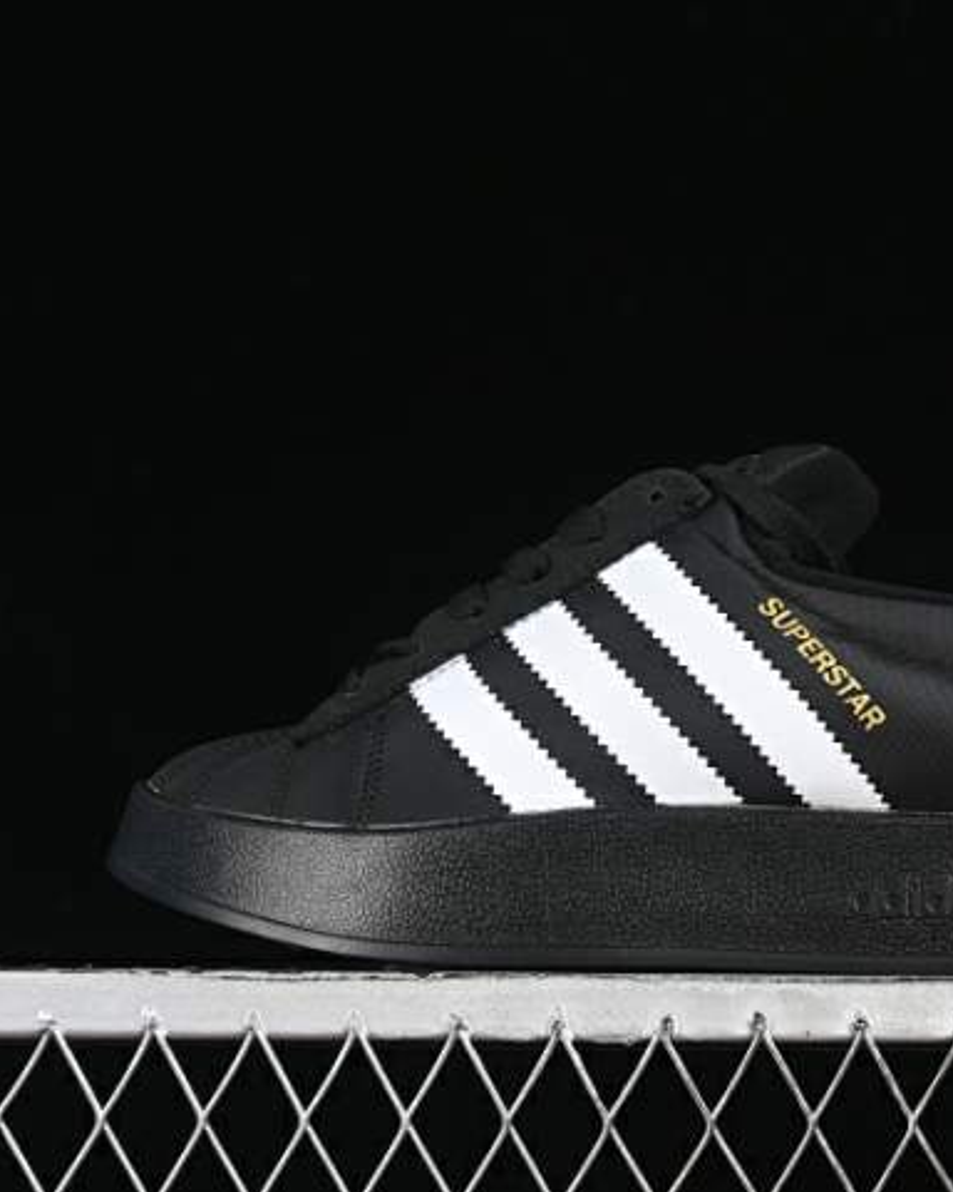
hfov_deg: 14.3
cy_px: 601
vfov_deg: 17.9
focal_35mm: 107
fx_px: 3772
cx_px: 700
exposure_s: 1/60
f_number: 6.3
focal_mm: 50
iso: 160
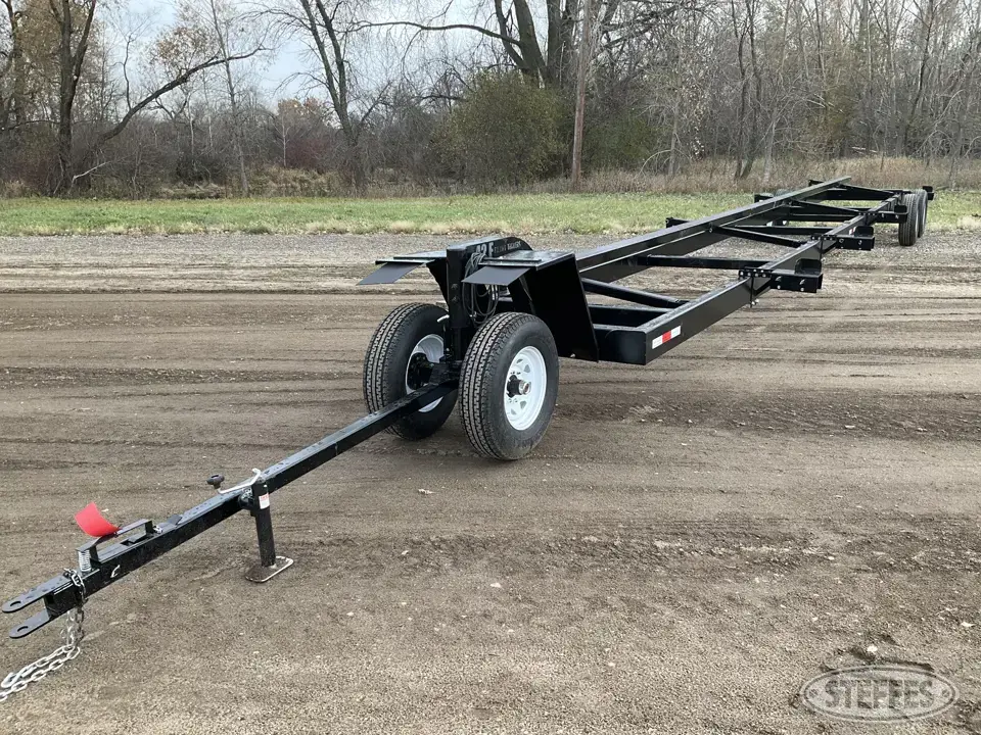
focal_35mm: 29
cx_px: 490
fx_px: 822
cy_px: 368
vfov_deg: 48.2
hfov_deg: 61.7
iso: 25
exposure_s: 1/372
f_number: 1.8
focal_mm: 3
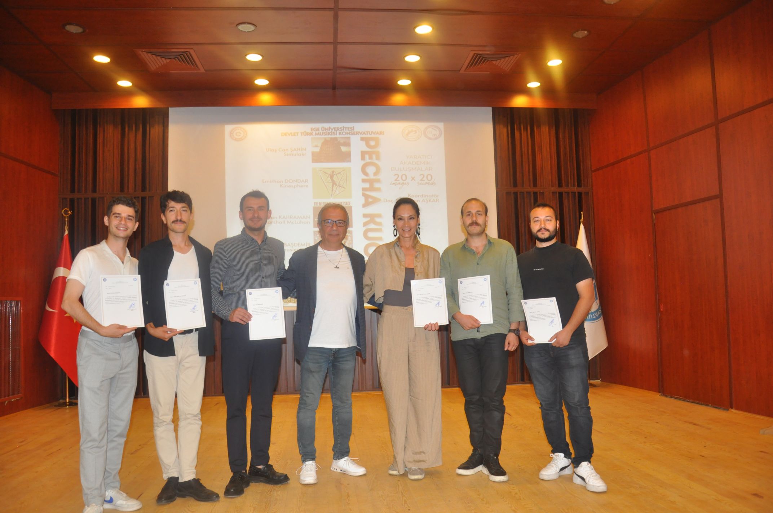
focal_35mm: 60
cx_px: 386
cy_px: 256
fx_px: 1287
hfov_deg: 33.4
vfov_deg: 22.6
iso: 800
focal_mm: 40
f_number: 4.5
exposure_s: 1/60
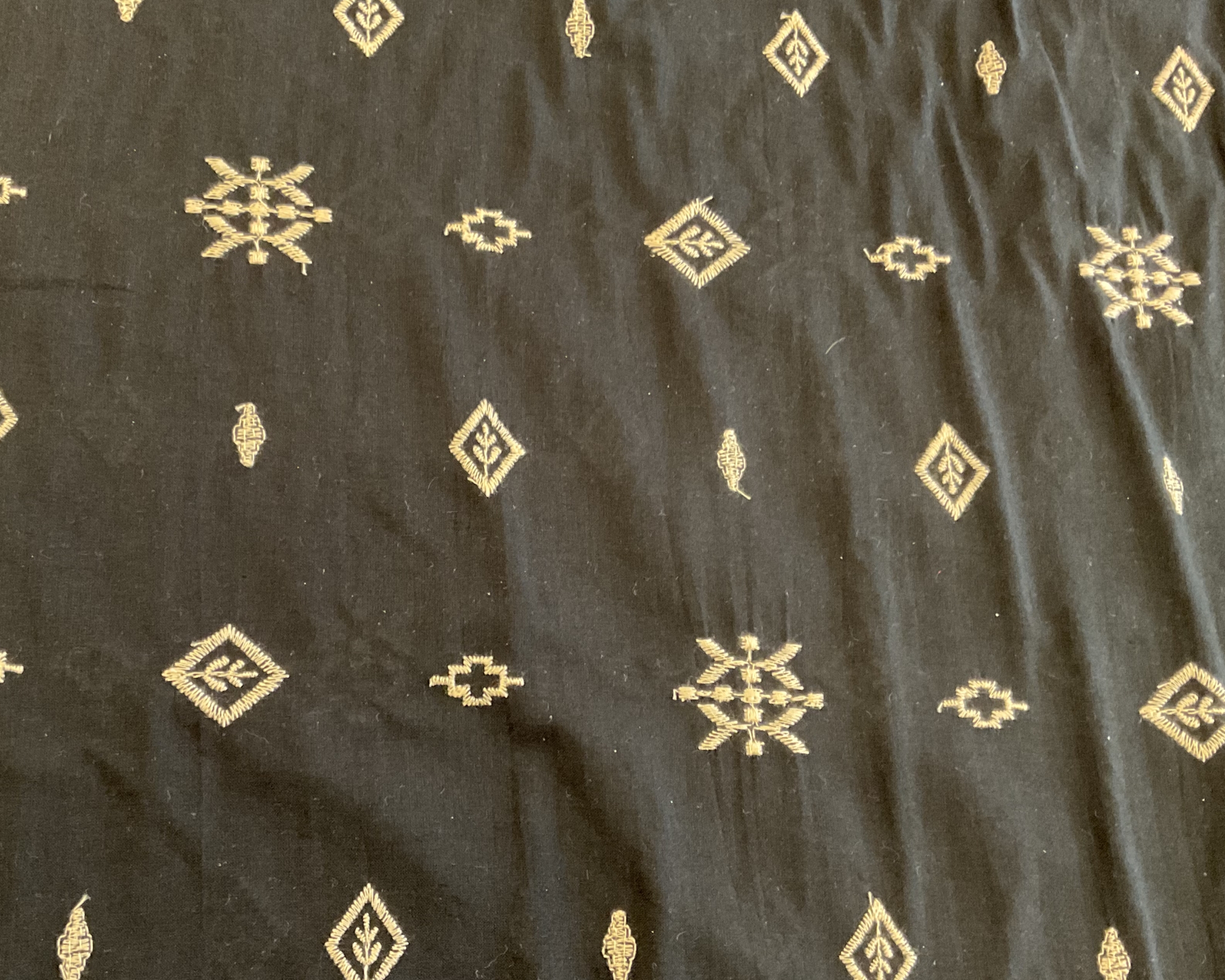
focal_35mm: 36
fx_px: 1305
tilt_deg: -75.9
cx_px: 507
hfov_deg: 50.0
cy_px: 570
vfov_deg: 41.0
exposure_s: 1/25
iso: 400
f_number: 1.8
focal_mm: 3
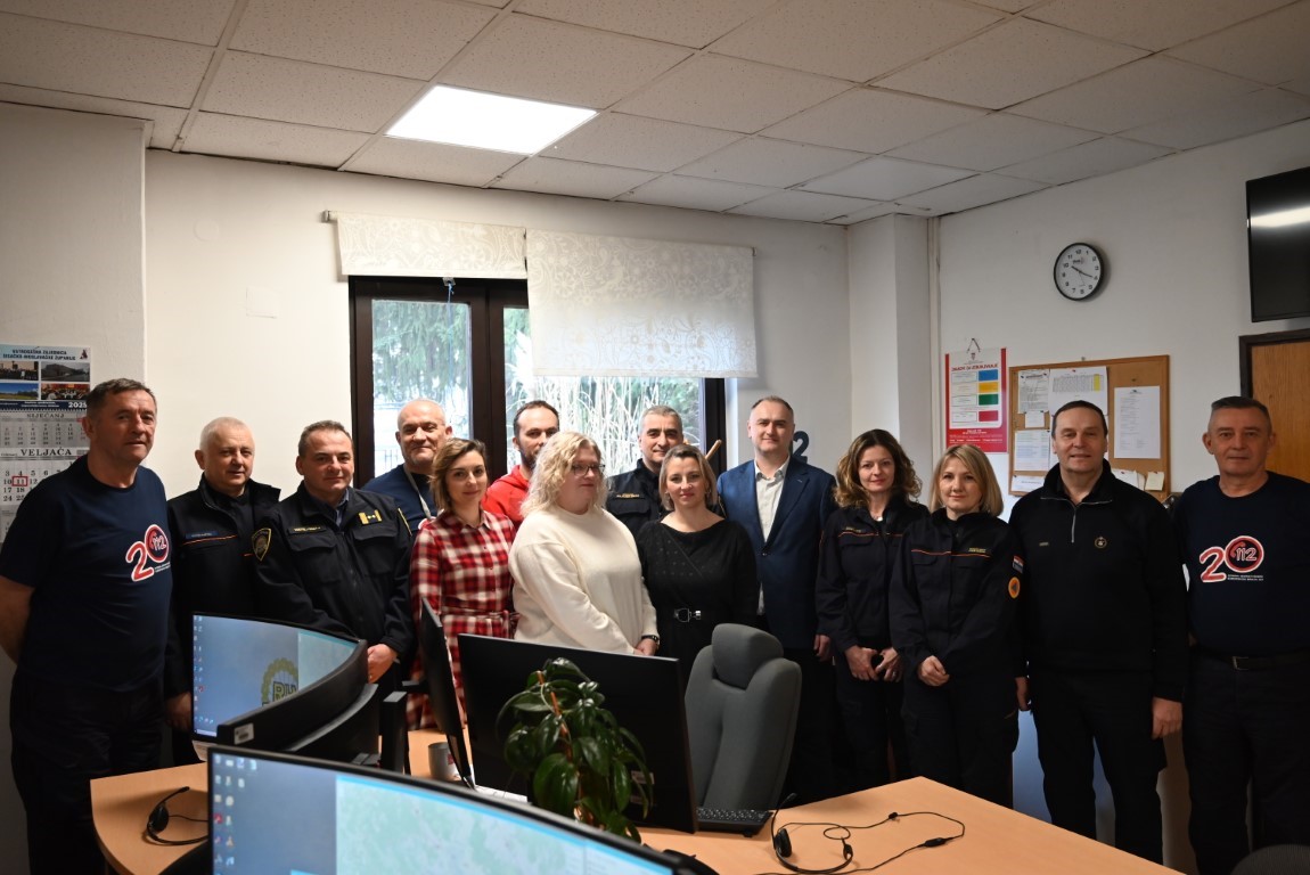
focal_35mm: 30
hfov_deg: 61.9
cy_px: 438
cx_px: 655
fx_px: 1092
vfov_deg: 43.7
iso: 1800
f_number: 4
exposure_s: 1/125
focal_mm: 30
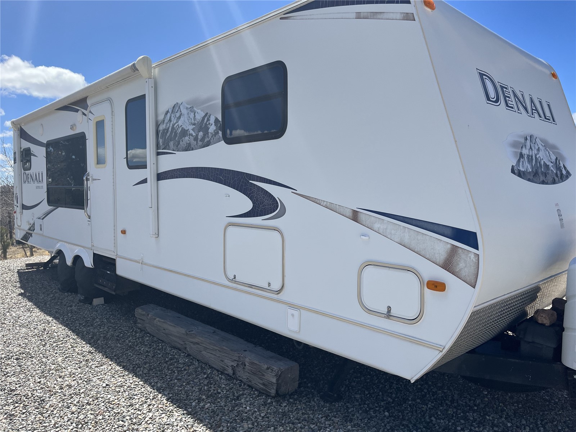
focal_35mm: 26
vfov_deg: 53.1
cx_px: 288
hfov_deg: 67.3
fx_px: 433
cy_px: 216
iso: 50
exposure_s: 1/3623
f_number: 1.6
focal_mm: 5.1
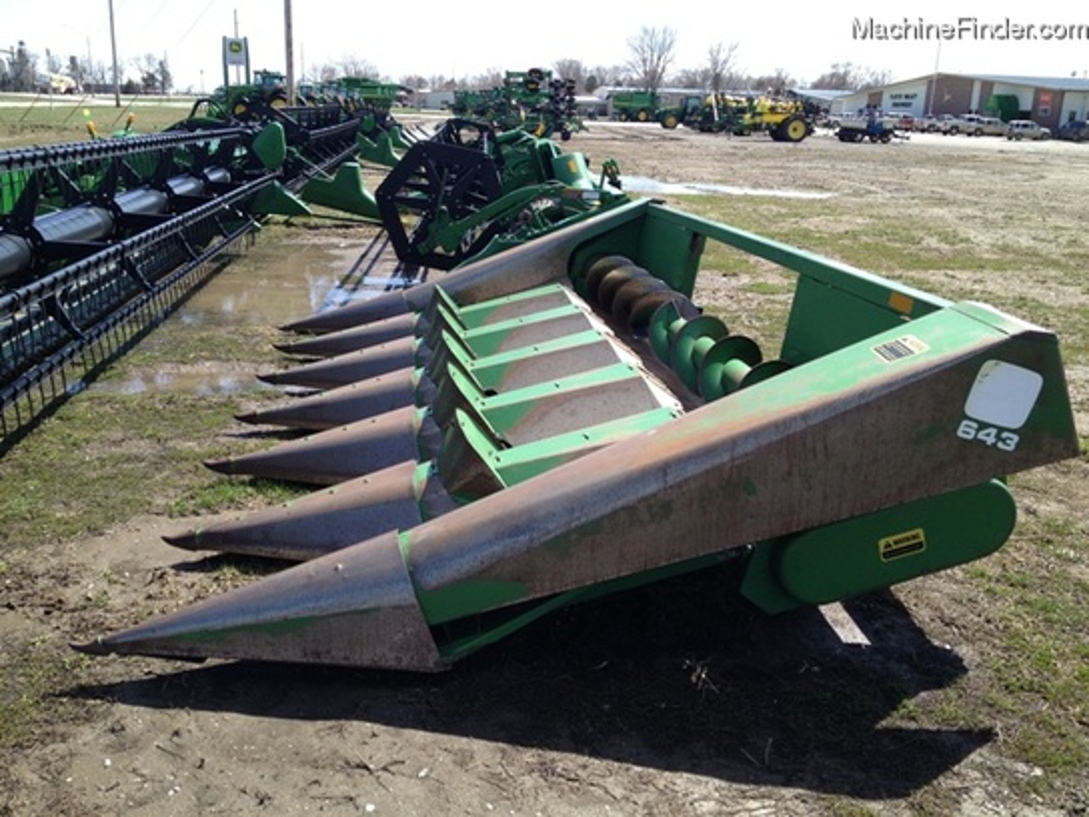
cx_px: 544
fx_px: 1101
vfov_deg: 40.7
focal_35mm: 35
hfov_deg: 52.6
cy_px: 408
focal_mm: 4.28
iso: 50
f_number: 2.4
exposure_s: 1/778
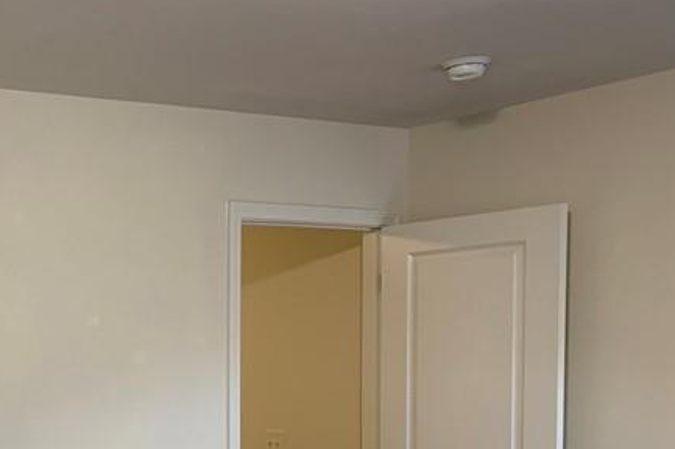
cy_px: 476
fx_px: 1199
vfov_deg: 20.4
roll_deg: +1.9
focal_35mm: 64
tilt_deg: -4.4
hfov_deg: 29.0
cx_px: -33
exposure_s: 1/60
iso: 200
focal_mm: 4.25
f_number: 1.8
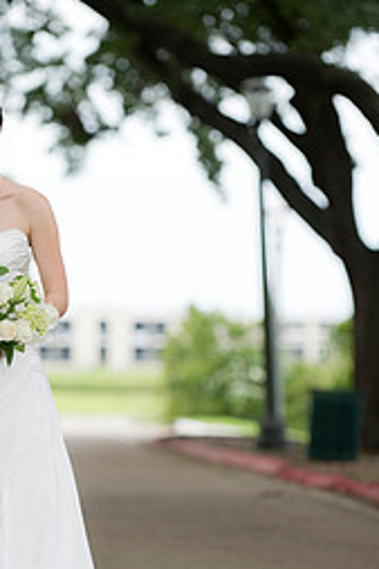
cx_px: 77
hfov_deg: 5.5
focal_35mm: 248
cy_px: 343
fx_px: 3921
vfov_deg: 8.3
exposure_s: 1/250
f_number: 2.8
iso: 400
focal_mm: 140
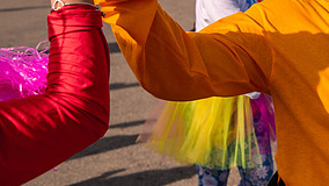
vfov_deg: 12.6
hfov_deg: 21.9
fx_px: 820
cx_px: 321
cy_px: -35
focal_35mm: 94
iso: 200
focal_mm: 38
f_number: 5
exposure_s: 1/1600
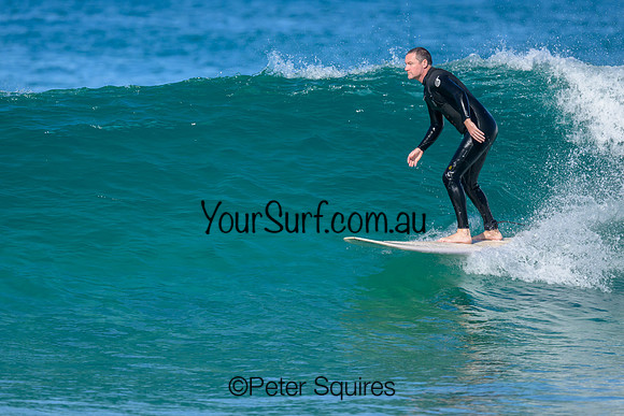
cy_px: 182
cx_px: 303
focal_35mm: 984
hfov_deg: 2.1
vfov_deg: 1.4
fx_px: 17066
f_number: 6.3
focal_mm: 800
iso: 320
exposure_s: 1/2000
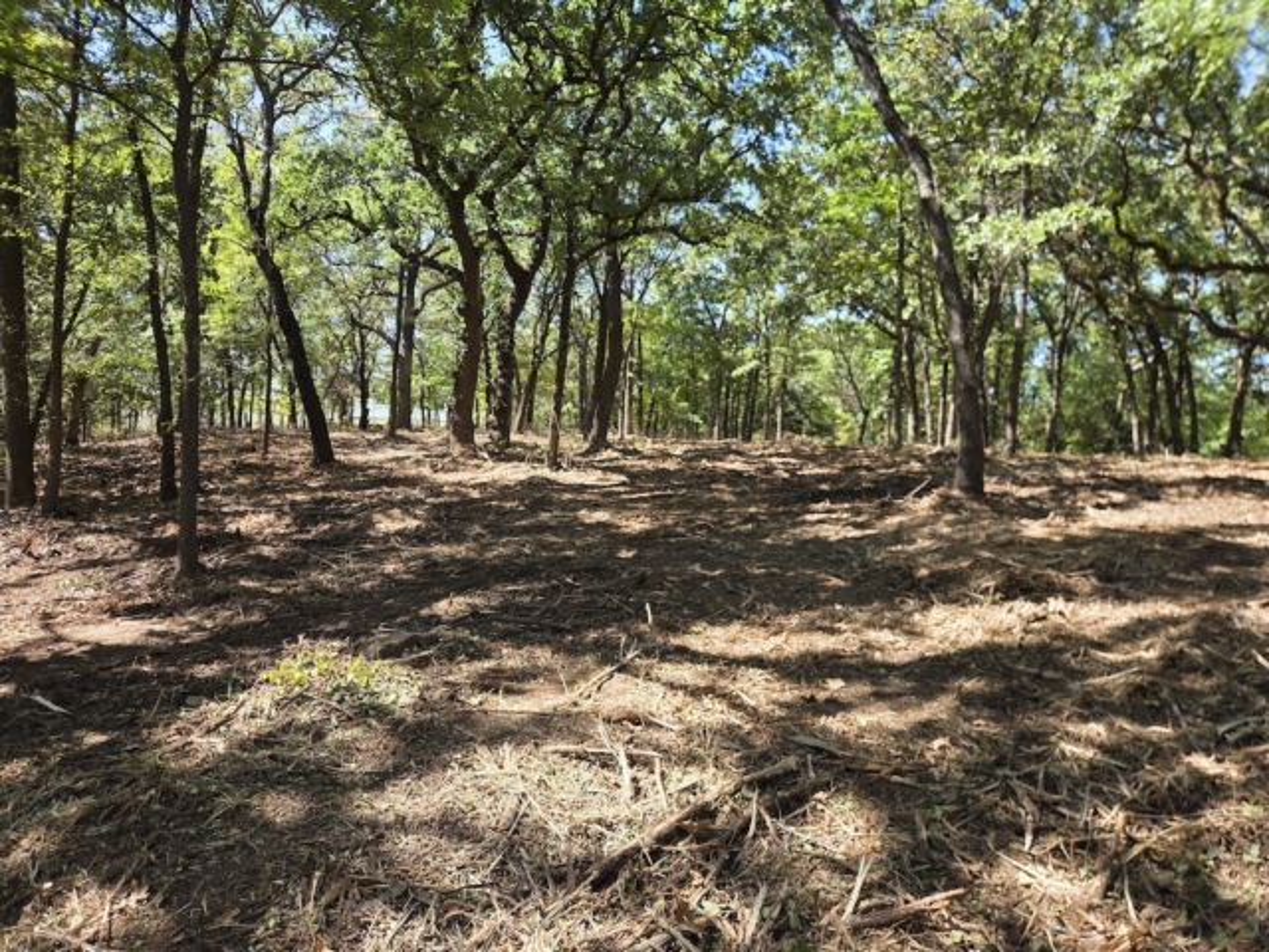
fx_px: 843
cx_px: 634
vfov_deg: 58.9
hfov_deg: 73.9
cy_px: 476
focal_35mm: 23
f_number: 1.8
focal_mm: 5.4
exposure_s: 1/696
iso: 80
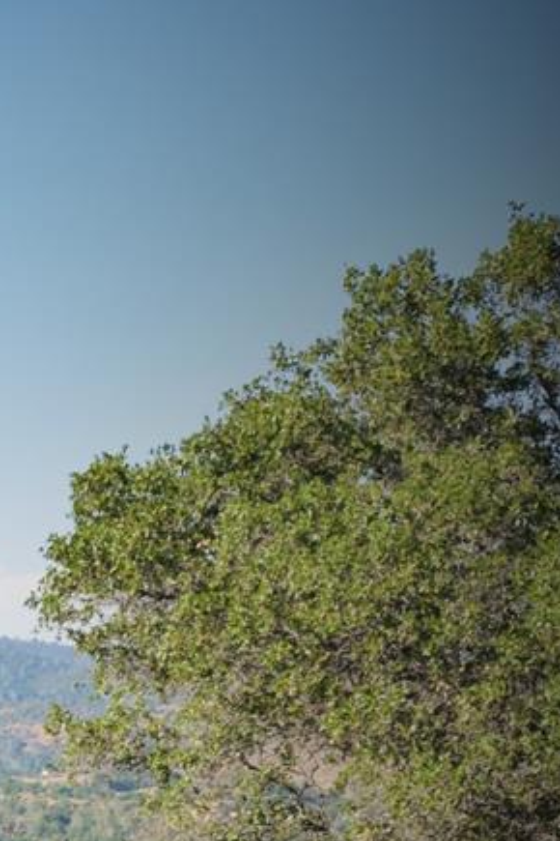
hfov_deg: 10.5
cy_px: 1092
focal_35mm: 124
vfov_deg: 15.7
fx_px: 2893
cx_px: -382
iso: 250
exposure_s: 1/250
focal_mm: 24
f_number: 8
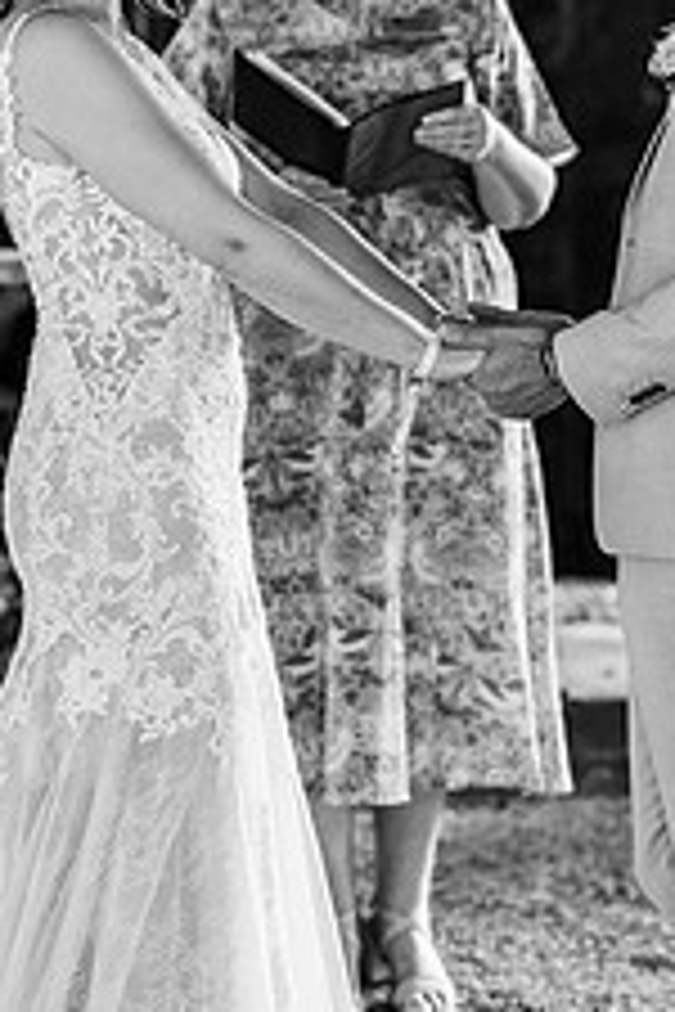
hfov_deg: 8.1
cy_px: 531
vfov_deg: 12.1
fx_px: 4781
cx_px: 326
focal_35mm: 170
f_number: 2.2
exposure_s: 1/200
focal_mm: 85
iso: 1000
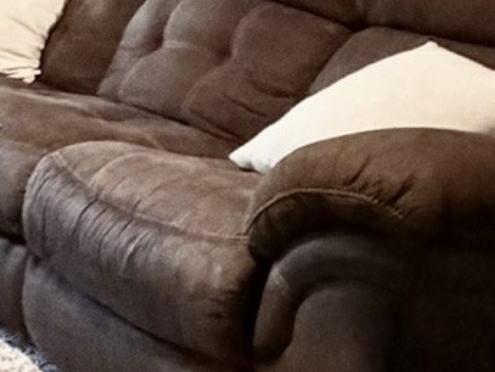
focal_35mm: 83
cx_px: -607
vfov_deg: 17.1
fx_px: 1187
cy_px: -63
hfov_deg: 15.8
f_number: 2.2
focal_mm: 2.22
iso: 1000
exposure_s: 1/40
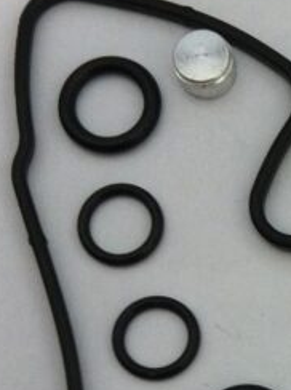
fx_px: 1653
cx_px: 487
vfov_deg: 13.1
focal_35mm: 147
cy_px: 488
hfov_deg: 9.7
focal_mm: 3.85
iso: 80
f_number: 2.8
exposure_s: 1/20
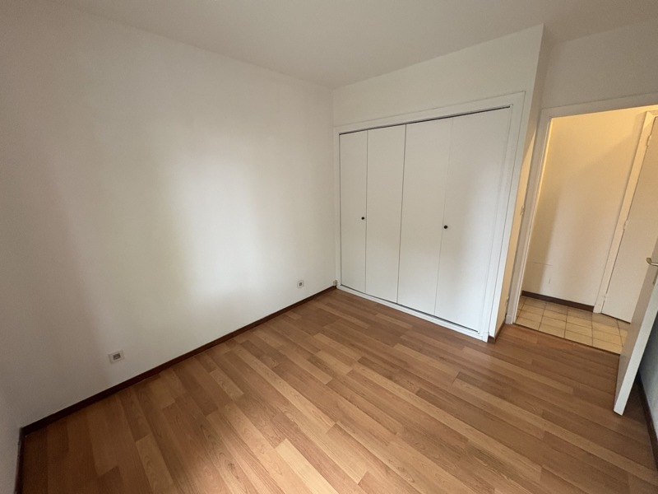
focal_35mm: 14
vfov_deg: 85.7
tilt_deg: -13.8
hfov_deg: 102.1
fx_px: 266
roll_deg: +2.1
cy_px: 247
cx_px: 329
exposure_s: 1/60
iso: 400
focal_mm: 2.22
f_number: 2.2
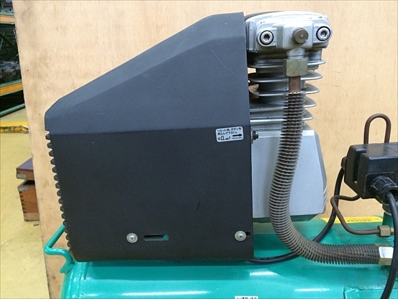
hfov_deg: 61.7
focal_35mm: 29
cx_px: 199
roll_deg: +2.3
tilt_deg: -19.1
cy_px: 150
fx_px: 333
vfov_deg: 48.2
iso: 250
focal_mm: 4.15
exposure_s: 1/30
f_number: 2.2
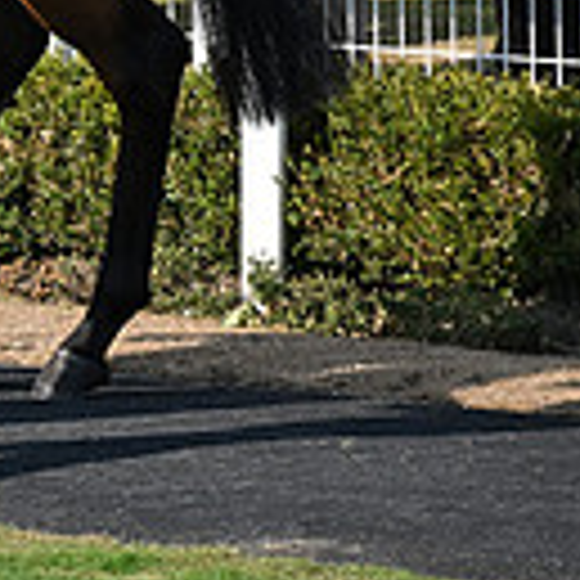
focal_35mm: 421
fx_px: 7981
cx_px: -670
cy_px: -232
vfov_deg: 4.1
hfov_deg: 4.1
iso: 500
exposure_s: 1/2000
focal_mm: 110
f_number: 6.3
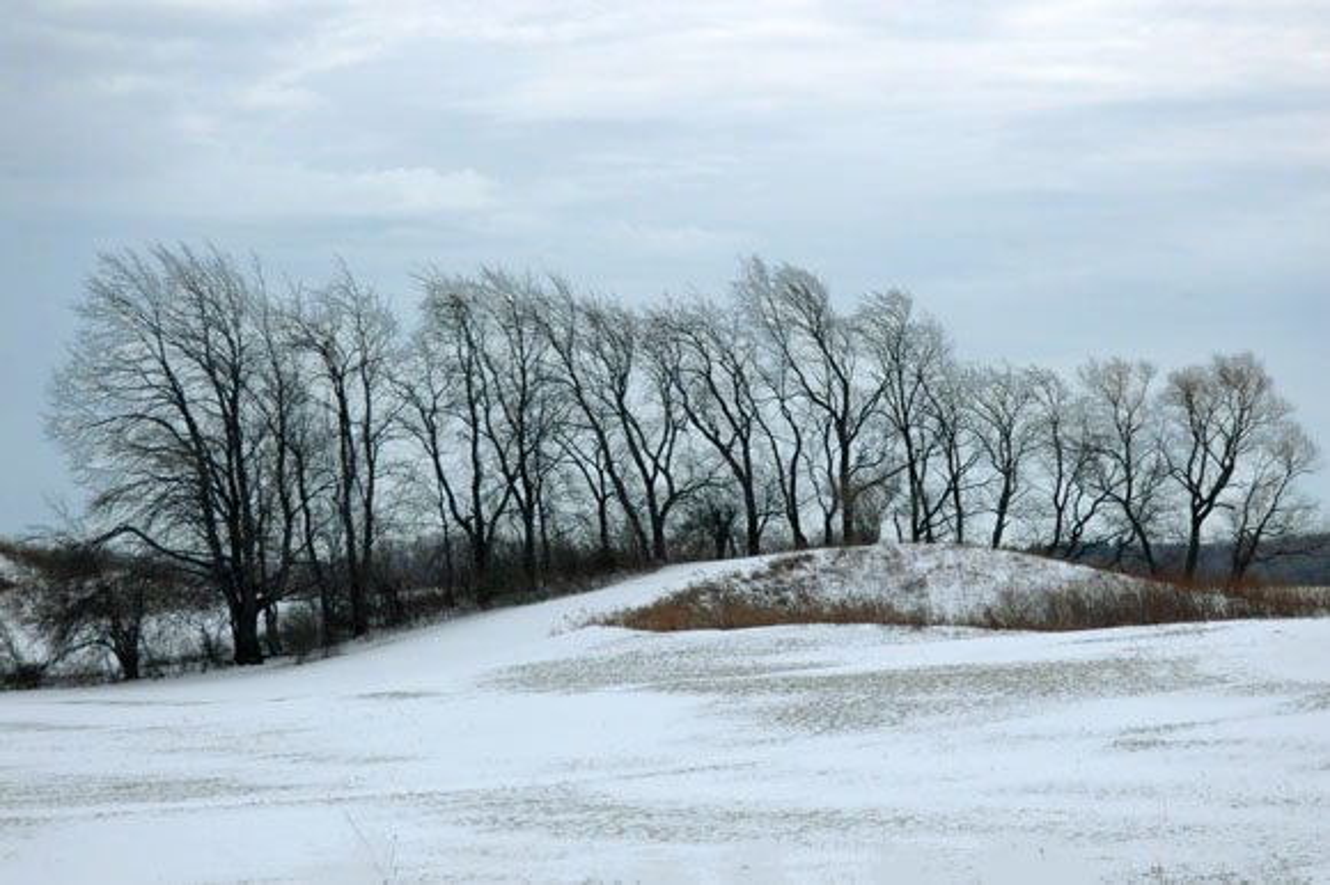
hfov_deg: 20.6
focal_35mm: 99
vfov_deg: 13.8
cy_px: 442
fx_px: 3655
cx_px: 665
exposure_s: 1/750
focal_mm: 66
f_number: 6.3
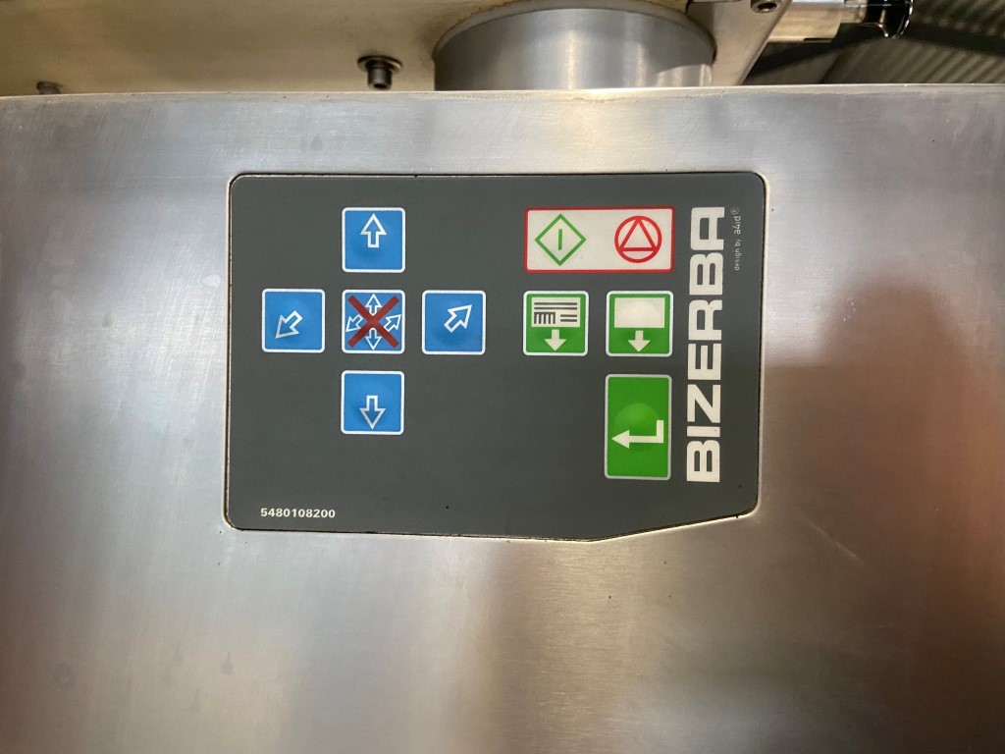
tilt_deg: -2.5
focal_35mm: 26
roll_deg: +0.1
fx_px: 755
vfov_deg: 53.1
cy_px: 377
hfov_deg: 67.3
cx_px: 502
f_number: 1.8
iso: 320
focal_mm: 4.25
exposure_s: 1/50
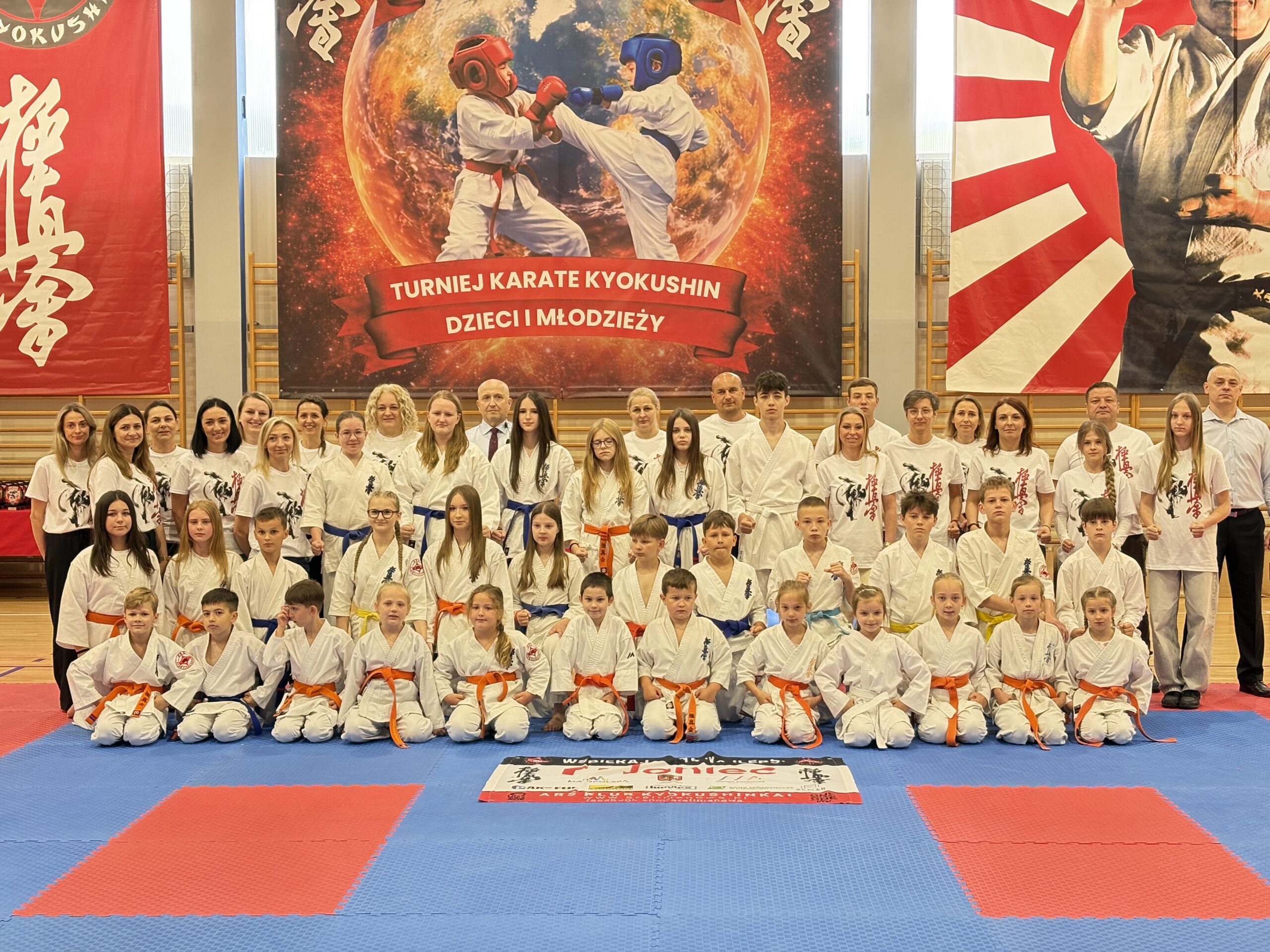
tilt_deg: -1.6
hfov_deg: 36.8
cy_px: 476
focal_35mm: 52
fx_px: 1908
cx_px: 635
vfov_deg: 28.0
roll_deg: +0.5
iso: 100
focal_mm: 5.96
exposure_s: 1/33
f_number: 1.6
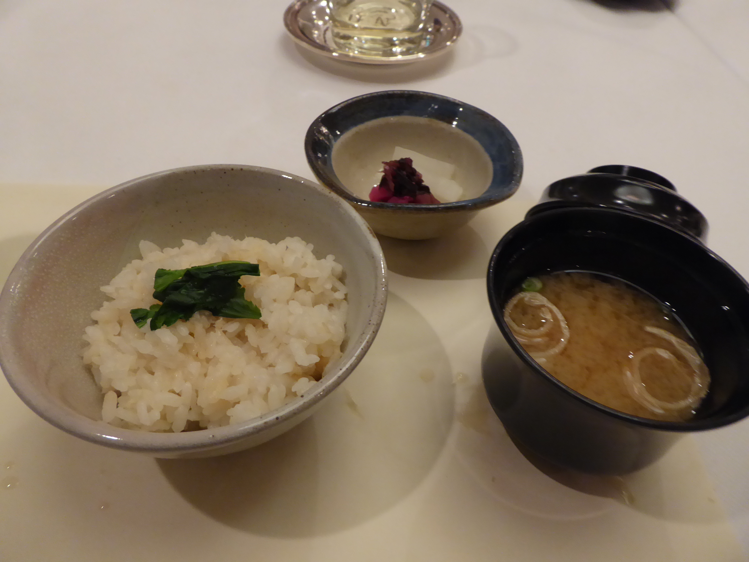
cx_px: 374
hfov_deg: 69.4
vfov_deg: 54.9
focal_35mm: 25
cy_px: 281
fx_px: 541
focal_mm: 4.3
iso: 400
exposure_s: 1/8
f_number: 3.3
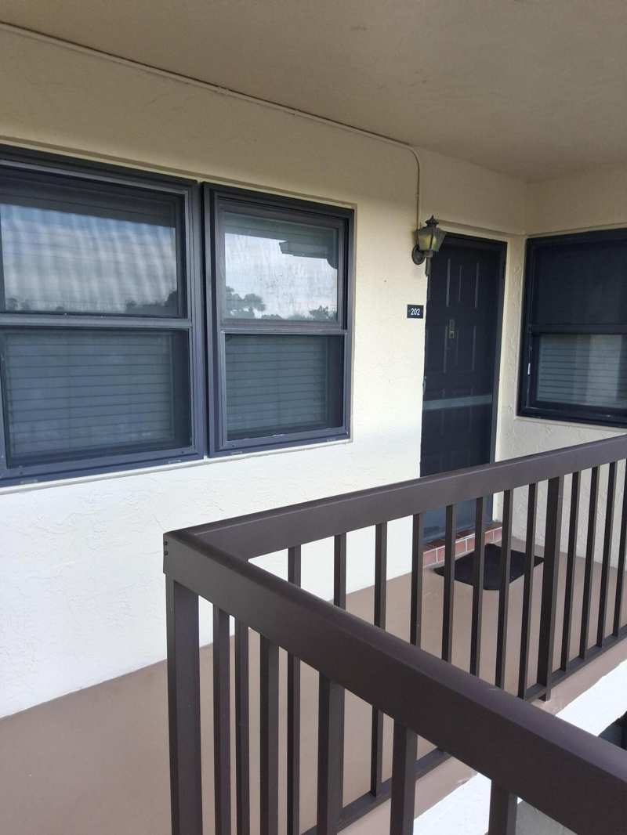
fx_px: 604
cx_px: 314
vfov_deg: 69.4
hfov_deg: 54.9
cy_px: 418
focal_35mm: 25
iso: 125
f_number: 2
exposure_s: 1/120
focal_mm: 3.08
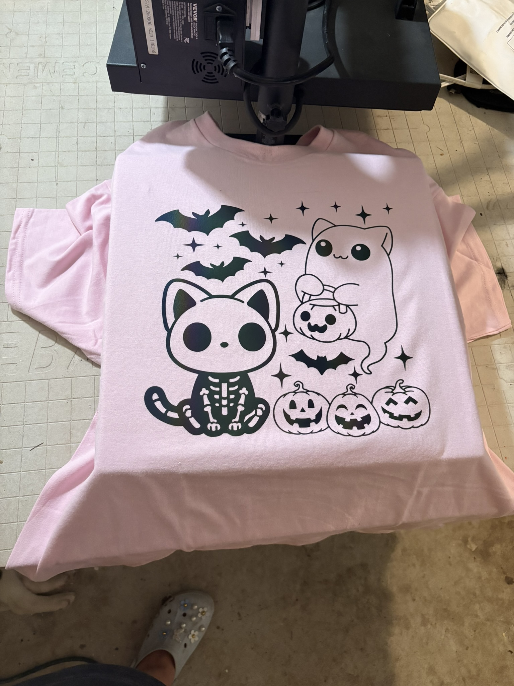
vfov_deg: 67.3
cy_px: 343
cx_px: 257
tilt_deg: -67.7
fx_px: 515
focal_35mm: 26
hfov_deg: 53.1
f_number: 1.6
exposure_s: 1/40
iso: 400
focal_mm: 5.96
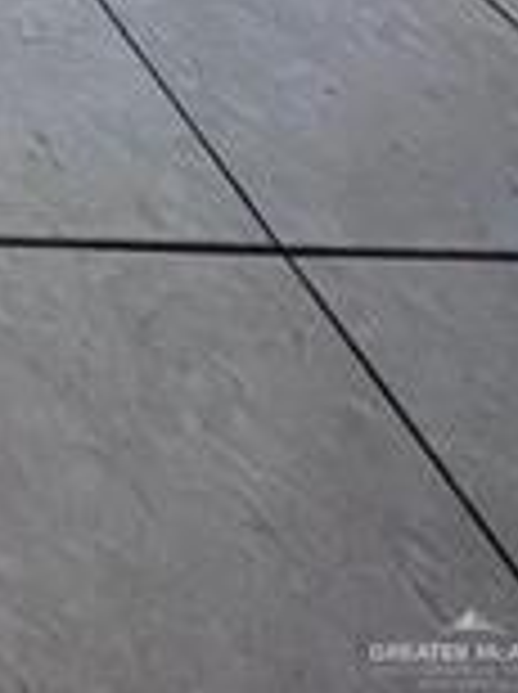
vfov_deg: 14.7
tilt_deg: -3.1
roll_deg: -0.4
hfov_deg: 14.9
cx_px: -698
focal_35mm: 65
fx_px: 1301
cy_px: -1022
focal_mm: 1.57
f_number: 1.8
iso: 64
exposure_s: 1/120
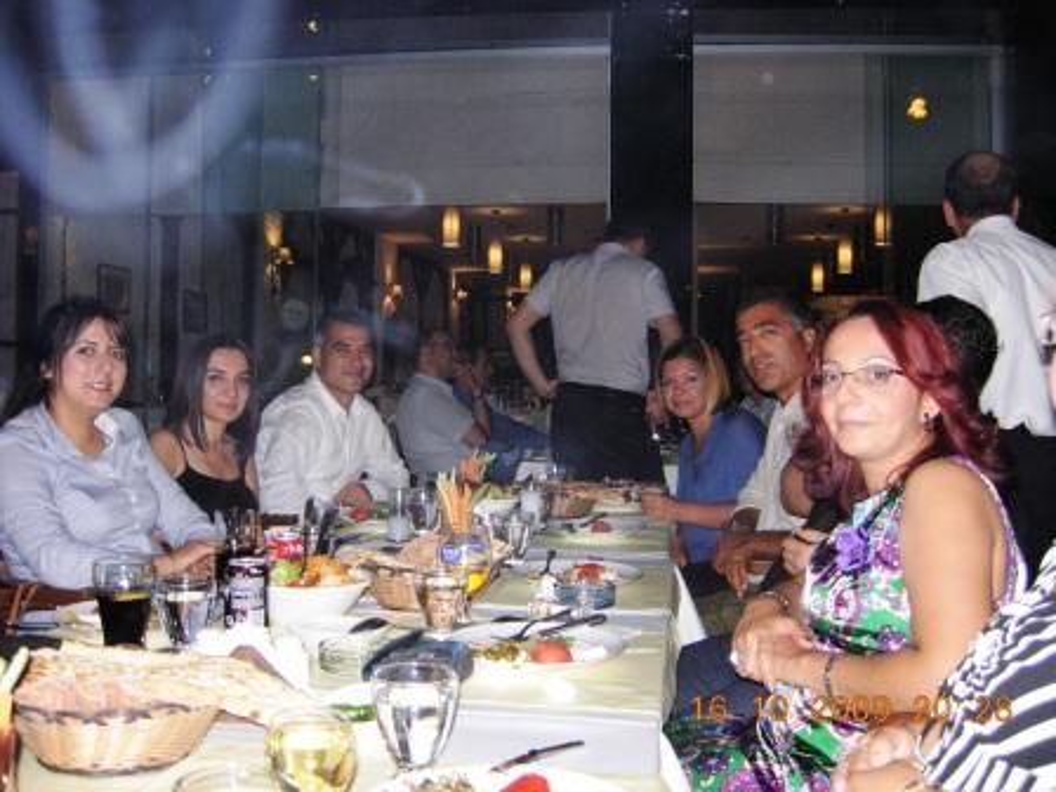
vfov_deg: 39.7
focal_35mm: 36
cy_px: 396
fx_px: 1098
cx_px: 528
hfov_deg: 51.4
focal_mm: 7.5
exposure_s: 1/181
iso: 200
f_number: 2.7
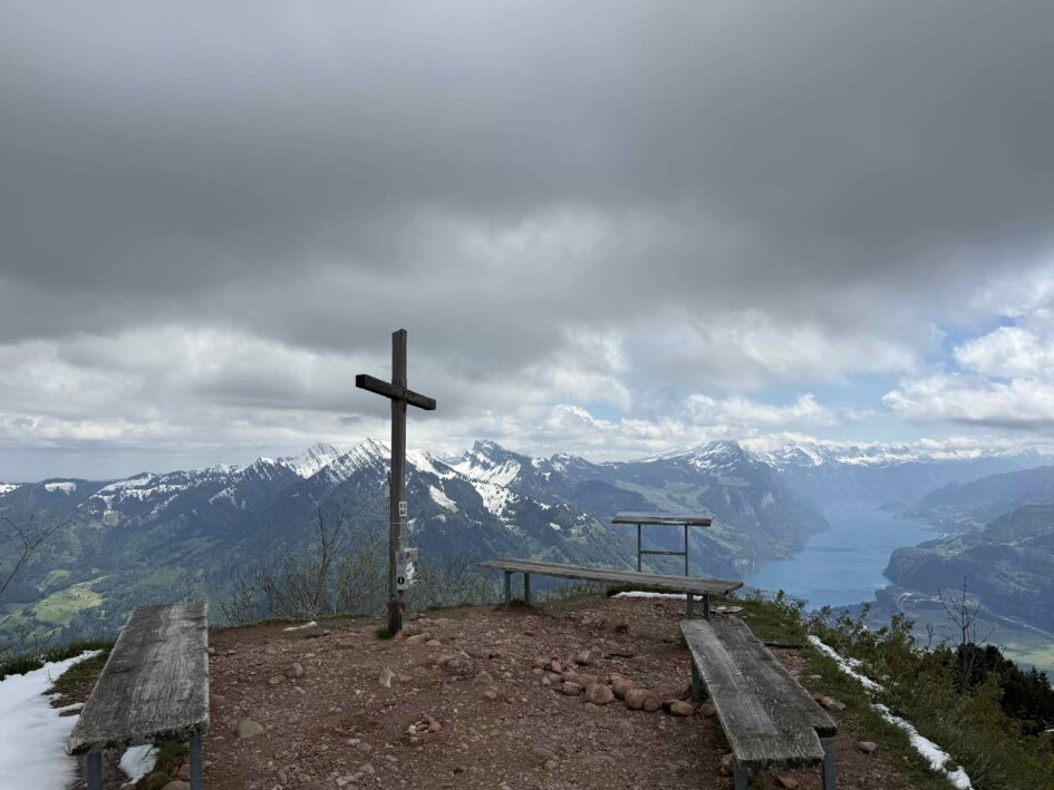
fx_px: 792
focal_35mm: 26
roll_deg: +0.8
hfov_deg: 67.2
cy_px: 414
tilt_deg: +4.3
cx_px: 561
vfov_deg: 53.1
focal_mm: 6.76
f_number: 1.78
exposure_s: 1/8130
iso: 80
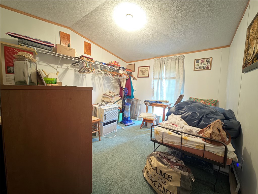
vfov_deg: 85.7
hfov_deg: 102.1
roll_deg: -1.6
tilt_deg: -5.4
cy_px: 97
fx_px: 104
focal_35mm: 14
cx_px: 129
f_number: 2.2
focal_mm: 2.22
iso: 2000
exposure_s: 1/10
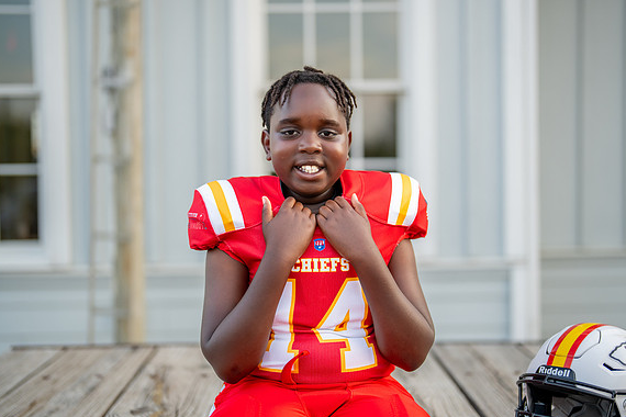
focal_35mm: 57
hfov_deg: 35.0
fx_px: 991
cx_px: 325
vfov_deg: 23.8
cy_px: 219
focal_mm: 50
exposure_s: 1/800
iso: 200
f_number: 1.2
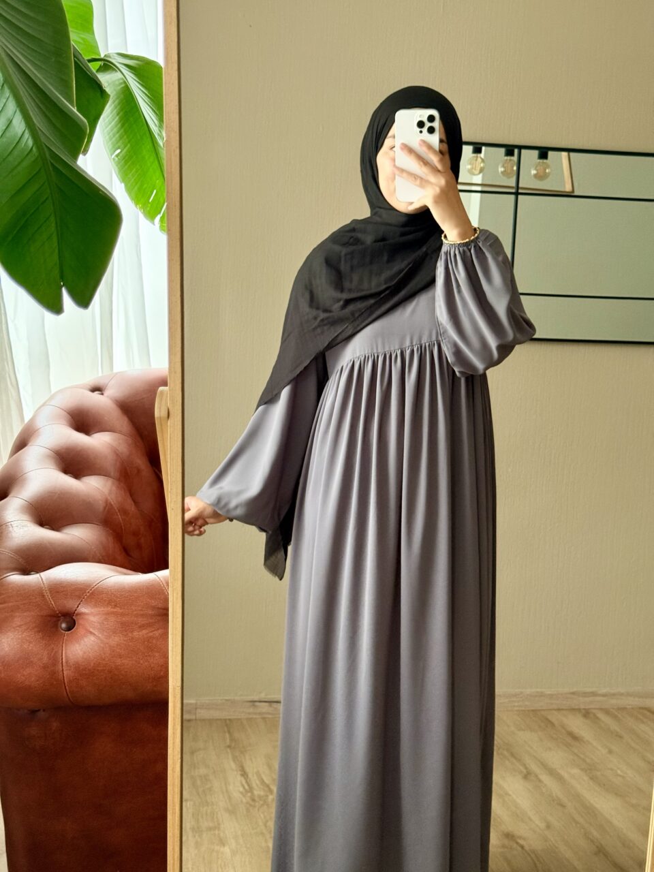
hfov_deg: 30.3
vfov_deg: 39.7
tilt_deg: -23.5
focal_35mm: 48
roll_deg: -1.1
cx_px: 327
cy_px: 436
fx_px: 1209
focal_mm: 6.76
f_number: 1.78
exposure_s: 1/60
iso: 200
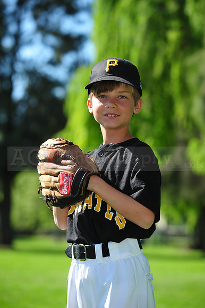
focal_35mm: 130
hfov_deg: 10.5
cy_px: 154
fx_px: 1112
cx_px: 102
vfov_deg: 15.8
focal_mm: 130
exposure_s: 1/640
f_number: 5
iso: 200
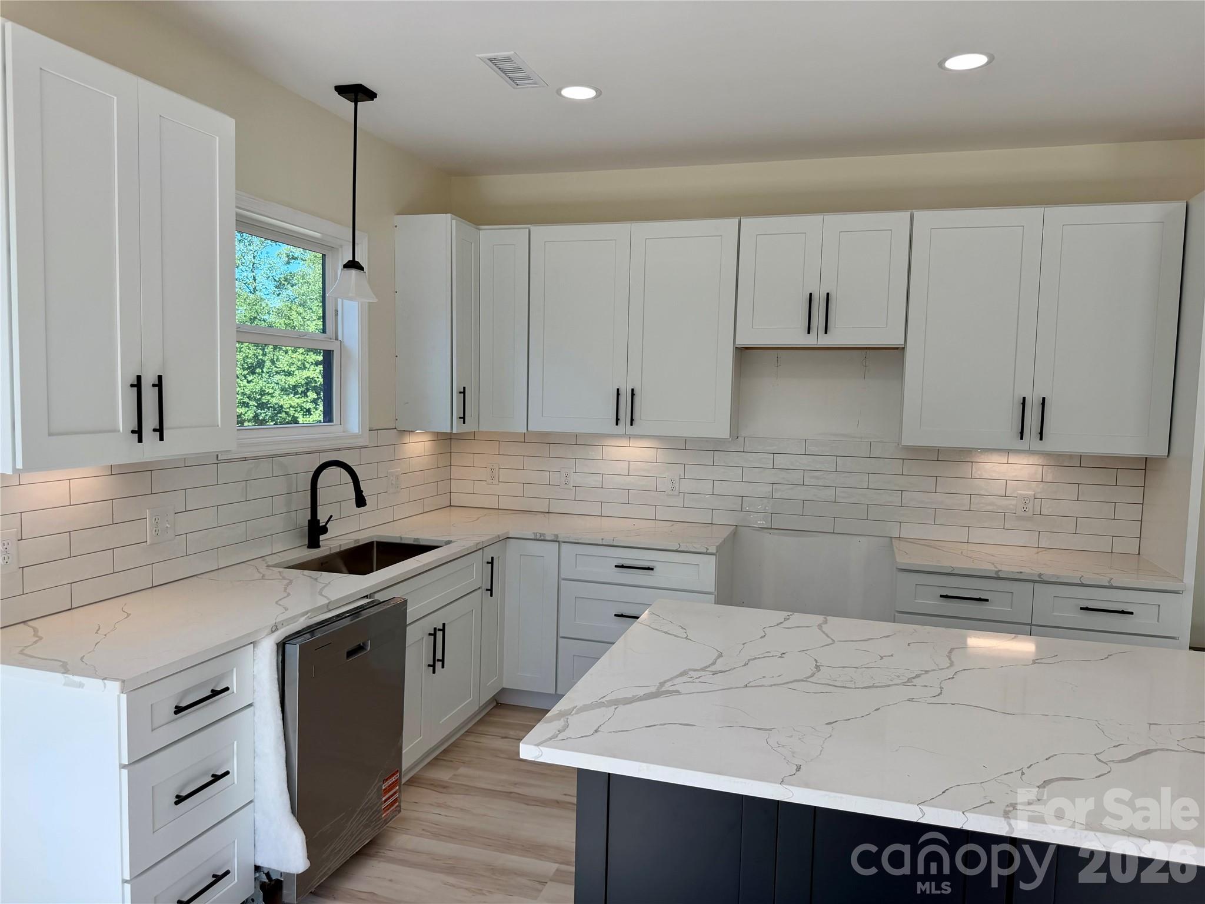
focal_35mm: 24
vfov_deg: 56.8
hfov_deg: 71.6
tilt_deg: -4.1
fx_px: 835
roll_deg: -1.0
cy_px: 452
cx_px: 602
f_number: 1.78
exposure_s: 1/1005
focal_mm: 6.76
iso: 100
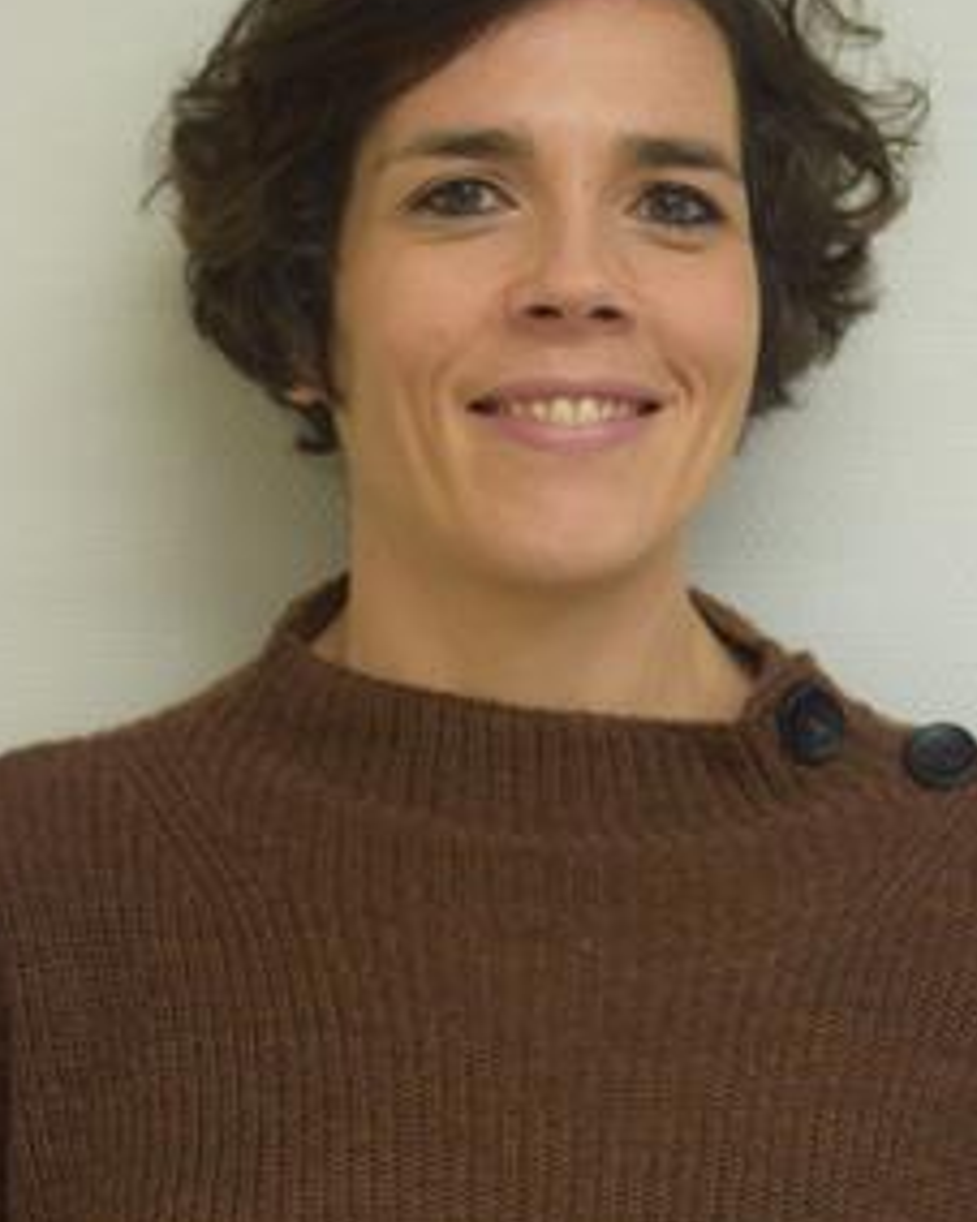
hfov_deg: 14.8
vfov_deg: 18.4
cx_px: 551
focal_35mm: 104
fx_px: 3761
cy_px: 396
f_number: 2.8
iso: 720
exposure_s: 1/60
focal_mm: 50
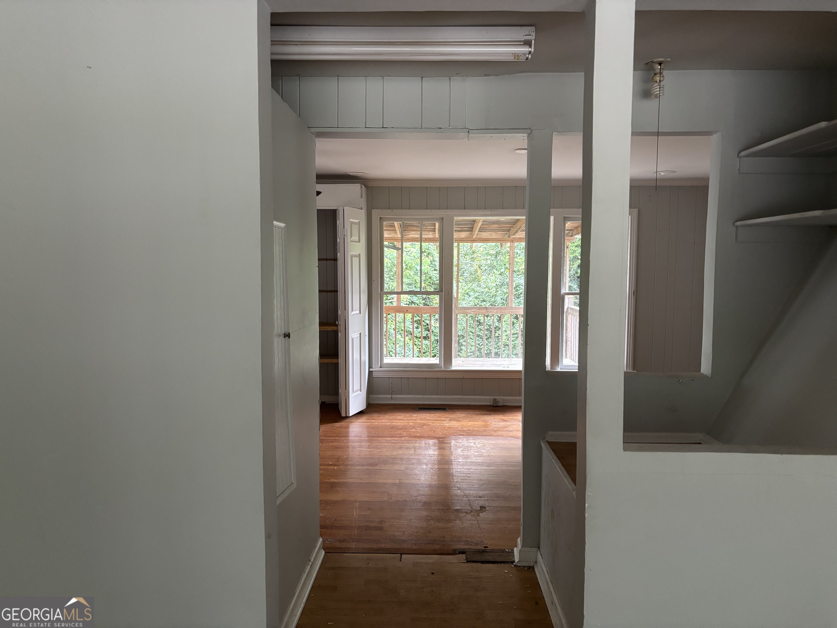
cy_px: 314
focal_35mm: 26
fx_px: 629
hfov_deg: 67.3
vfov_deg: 53.1
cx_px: 418
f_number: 1.6
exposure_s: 1/60
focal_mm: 5.96
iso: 400
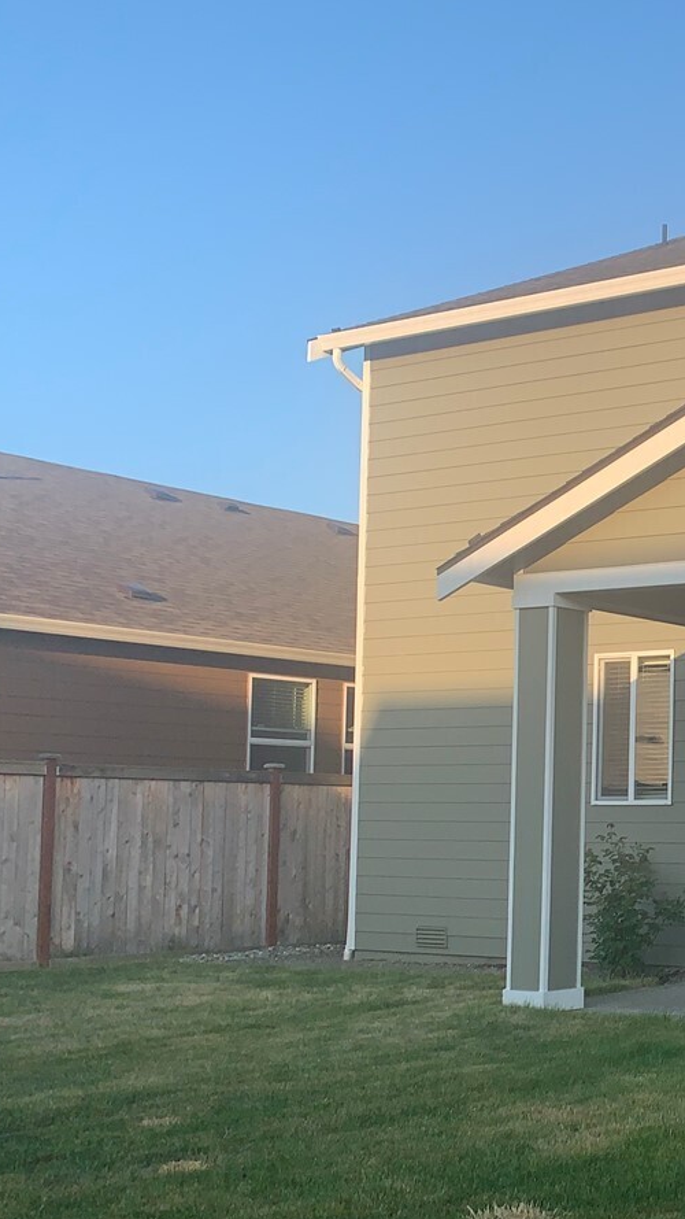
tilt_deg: +2.7
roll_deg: +0.1
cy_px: 754
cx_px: 949
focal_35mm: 51
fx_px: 1647
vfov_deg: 40.3
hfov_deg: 20.8
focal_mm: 4.25
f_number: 1.8
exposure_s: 1/687
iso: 25
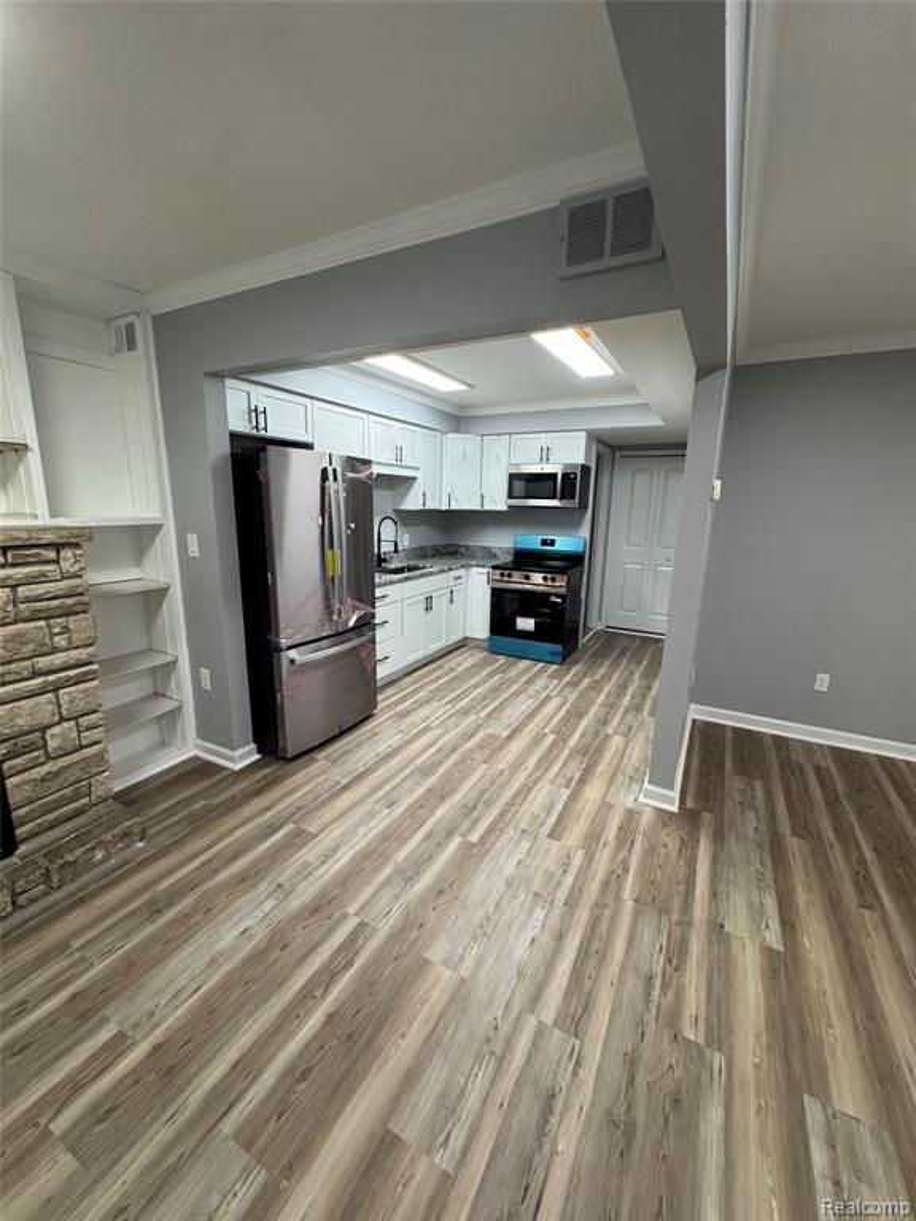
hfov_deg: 85.7
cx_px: 458
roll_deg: -1.0
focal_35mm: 14
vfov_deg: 102.1
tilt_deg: -12.5
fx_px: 494
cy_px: 610
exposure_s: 1/120
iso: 200
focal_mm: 2.22
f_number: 2.2
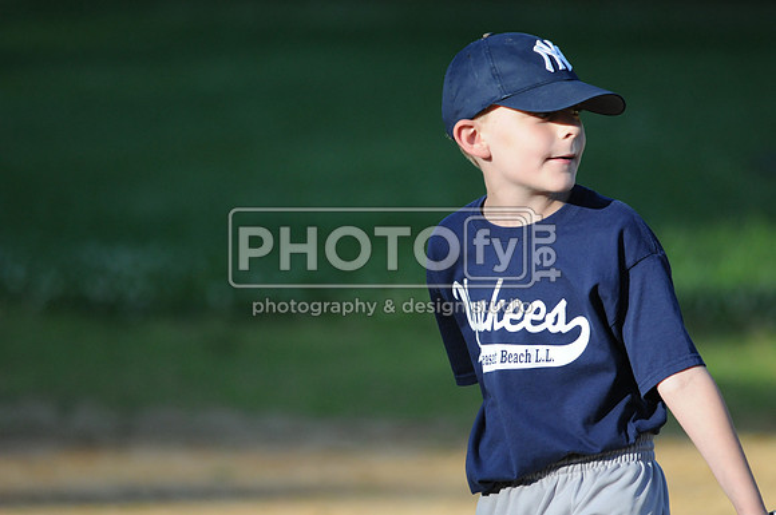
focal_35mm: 450
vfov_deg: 3.0
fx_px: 9686
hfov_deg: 4.6
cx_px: 388
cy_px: 258
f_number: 4
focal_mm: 300
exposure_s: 1/2500
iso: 800
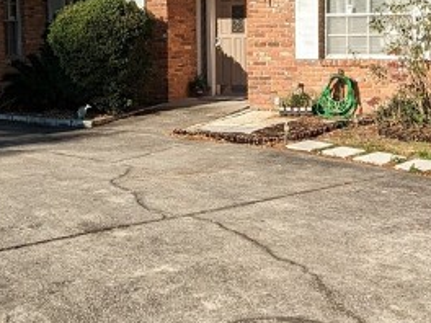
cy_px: 119
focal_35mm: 62
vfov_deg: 23.6
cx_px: 188
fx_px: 772
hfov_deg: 31.2
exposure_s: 1/2268
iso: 46
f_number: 2.2
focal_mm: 2.35
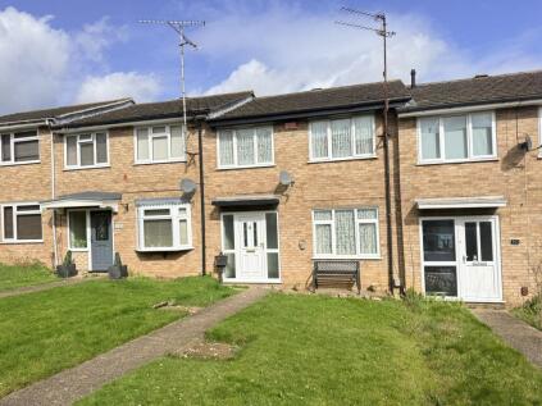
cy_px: 203
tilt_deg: +1.6
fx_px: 376
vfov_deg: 56.8
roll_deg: +2.2
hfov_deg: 71.6
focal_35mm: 24
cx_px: 271
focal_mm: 6.76
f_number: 1.78
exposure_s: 1/4975
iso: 80
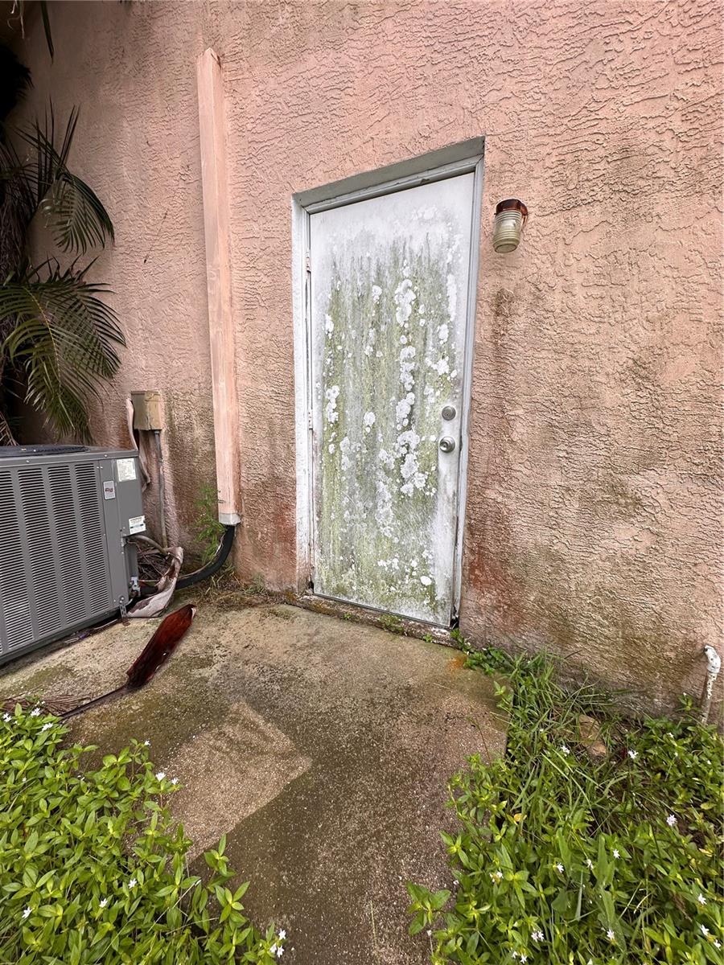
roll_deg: -2.0
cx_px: 362
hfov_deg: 85.7
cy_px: 482
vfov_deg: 102.1
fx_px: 390
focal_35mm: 14
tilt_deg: -10.0
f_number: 2.2
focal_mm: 2.22
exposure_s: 1/228
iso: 40
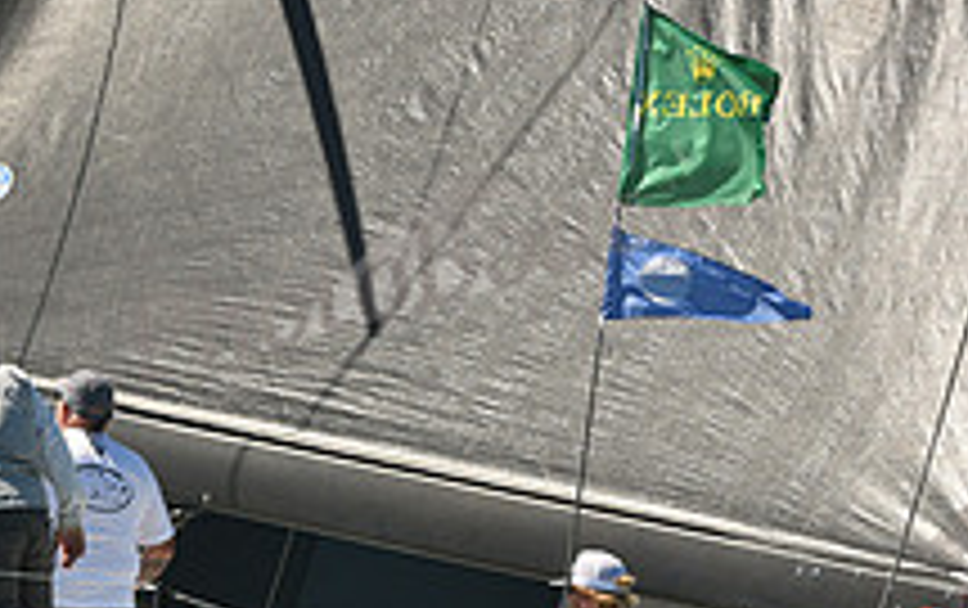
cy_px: 565
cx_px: -104
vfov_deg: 2.4
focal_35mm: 549
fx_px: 14502
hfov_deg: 3.8
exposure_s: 1/1000
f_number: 7.1
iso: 250
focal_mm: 200
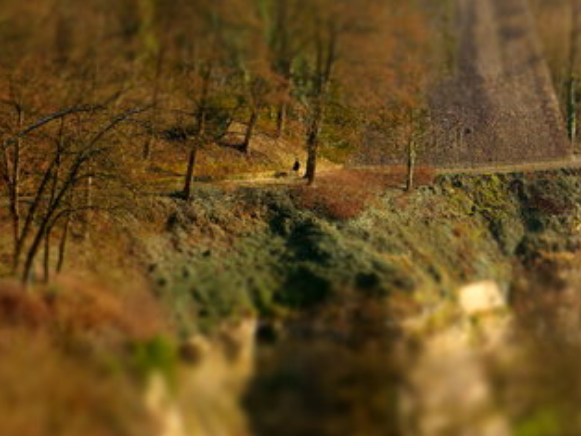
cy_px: 167
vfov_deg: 10.6
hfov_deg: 13.7
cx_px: 705
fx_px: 2351
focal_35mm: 140
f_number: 7.1
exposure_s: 1/100
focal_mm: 38
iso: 100
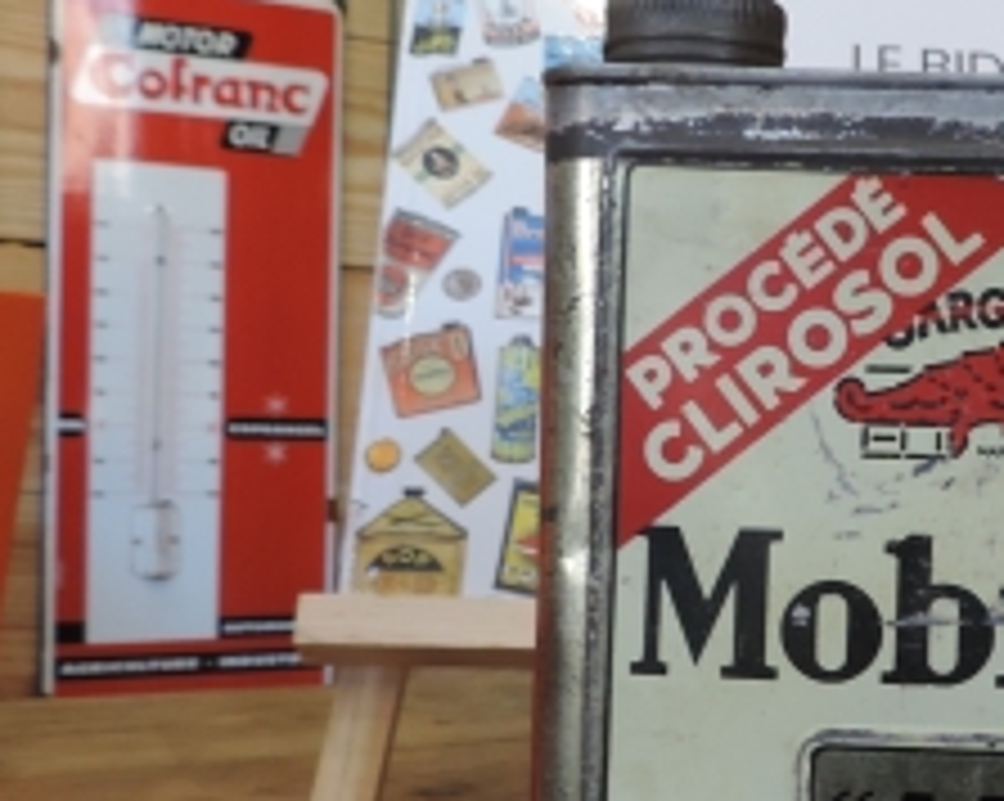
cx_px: 945
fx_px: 1870
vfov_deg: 24.2
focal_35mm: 63
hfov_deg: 28.6
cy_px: 423
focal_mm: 4.3
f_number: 3
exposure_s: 1/30
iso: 200
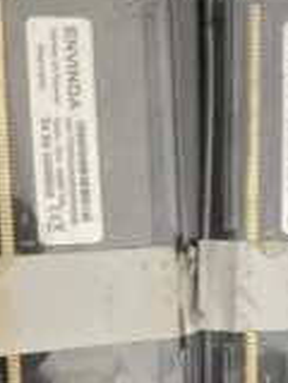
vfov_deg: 29.5
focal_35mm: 65
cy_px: 270
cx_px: 204
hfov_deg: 22.4
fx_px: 721
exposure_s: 1/8
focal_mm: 4.25
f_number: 1.8
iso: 500
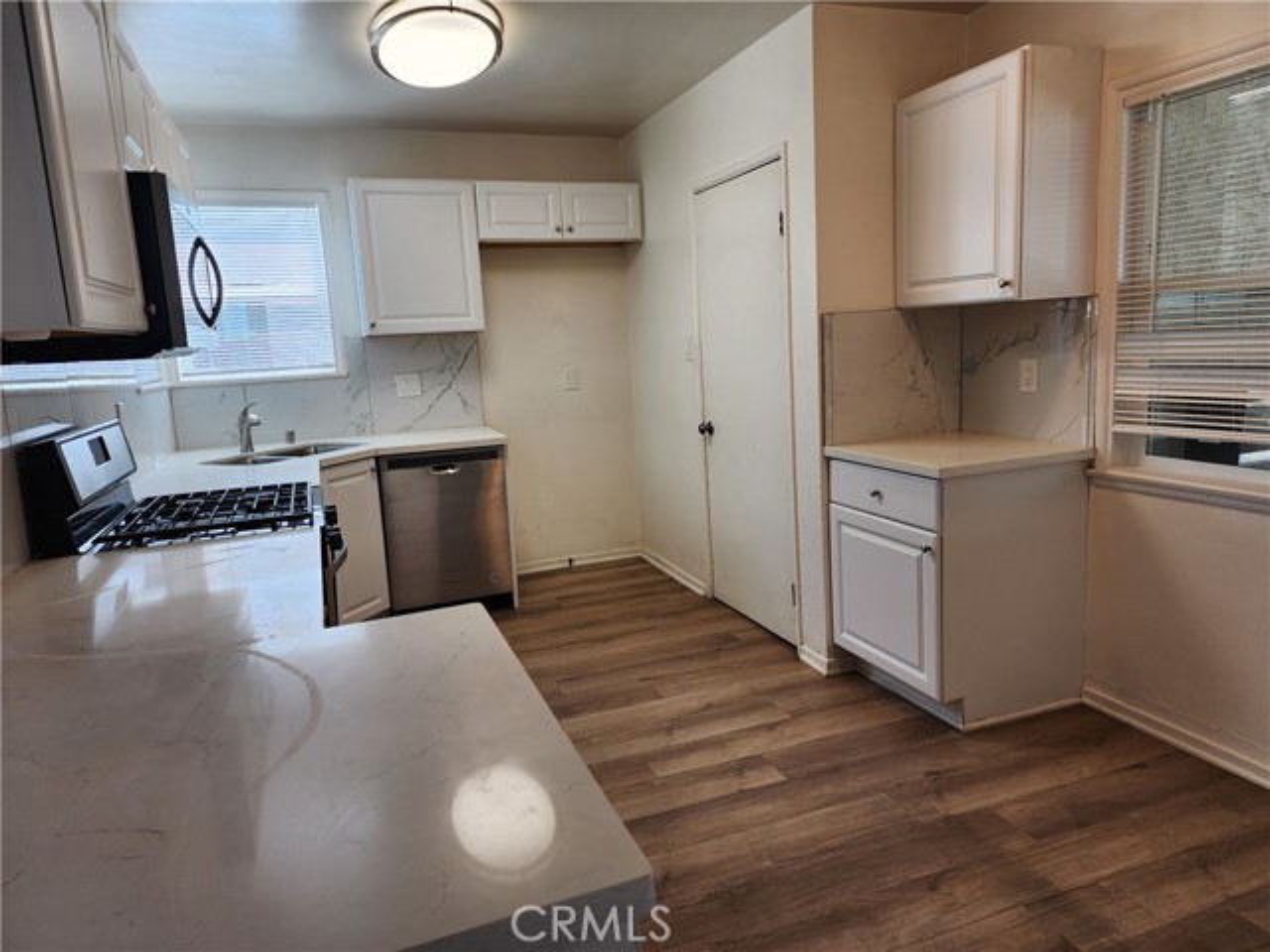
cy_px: 476
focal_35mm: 23
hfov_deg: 73.9
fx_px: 844
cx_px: 635
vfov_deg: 58.9
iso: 50
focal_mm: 6.4
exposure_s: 1/120
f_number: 1.8
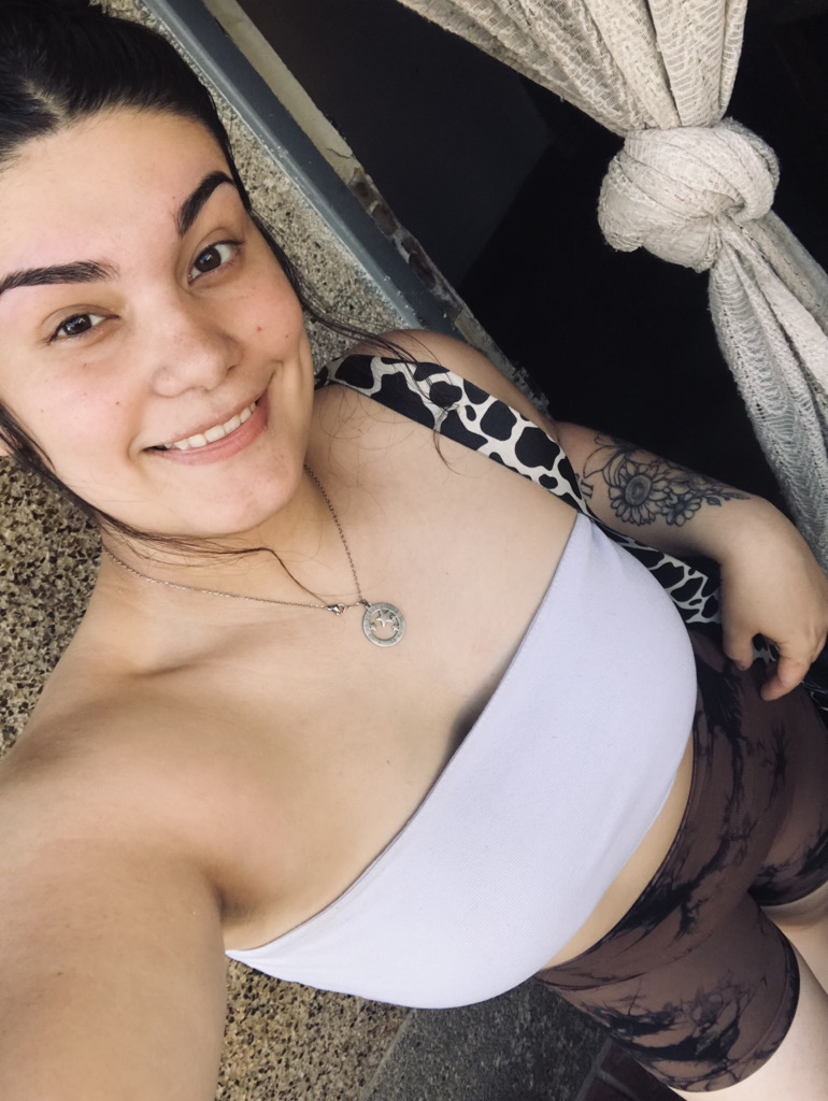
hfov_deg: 44.2
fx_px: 1019
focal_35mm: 32
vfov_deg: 56.8
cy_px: 550
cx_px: 414
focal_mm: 2.87
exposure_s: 1/100
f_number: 2.2
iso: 25
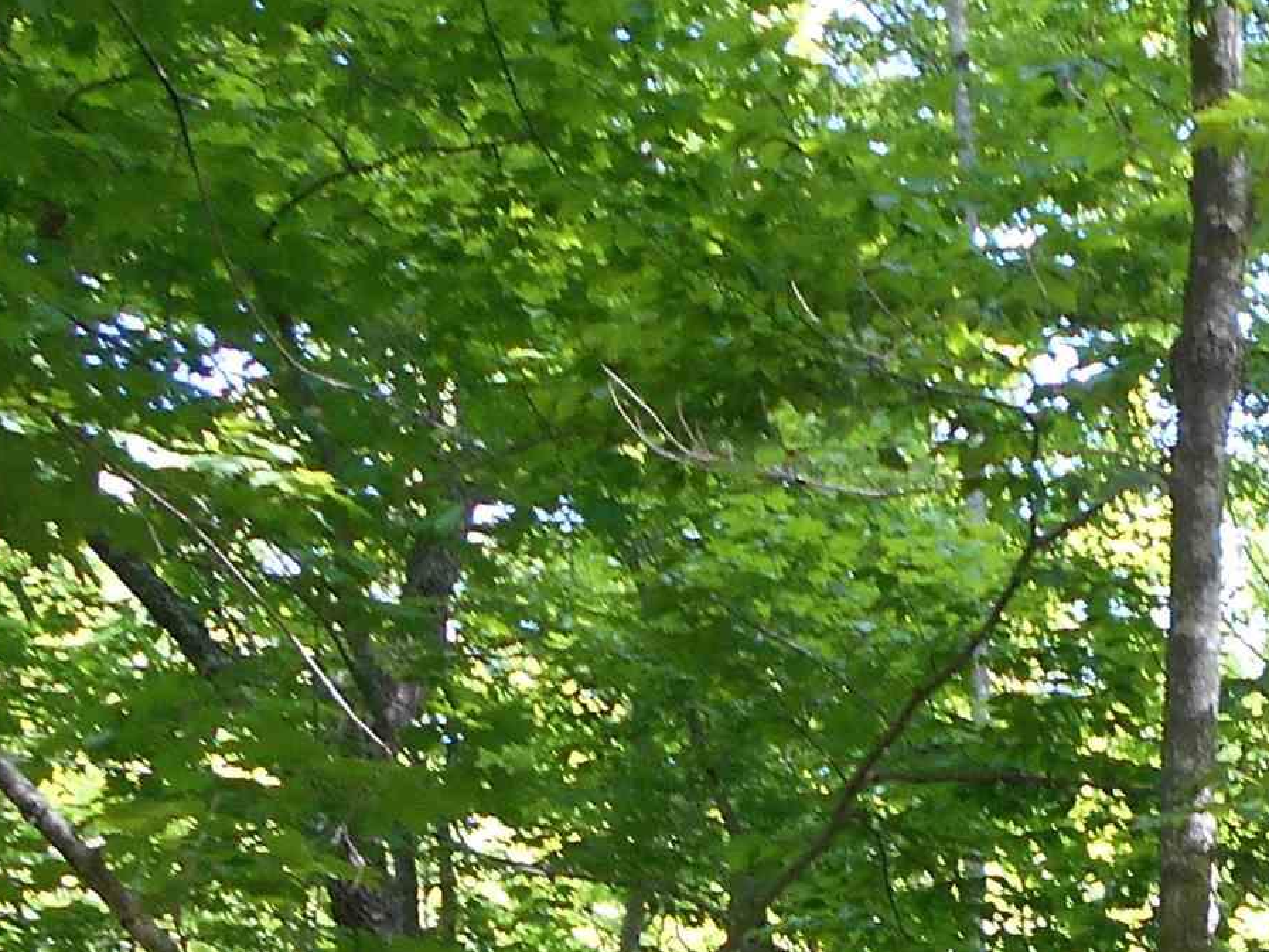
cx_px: 1546
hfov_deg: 20.5
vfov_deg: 15.2
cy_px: 1468
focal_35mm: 89
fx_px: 3263
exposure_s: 1/30
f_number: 3.2
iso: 100
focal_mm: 4.6
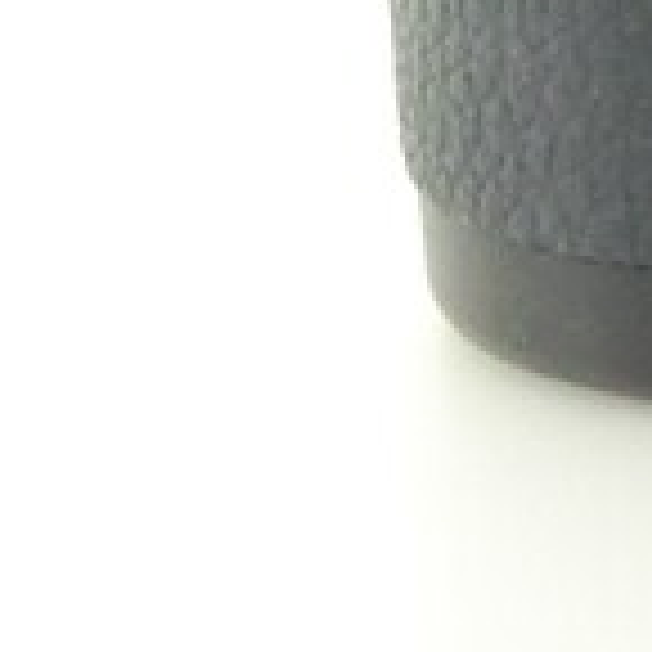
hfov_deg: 5.0
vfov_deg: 5.2
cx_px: 2176
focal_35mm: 329
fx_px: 7011
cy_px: -913
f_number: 8.8
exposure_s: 1/20
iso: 800
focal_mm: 8
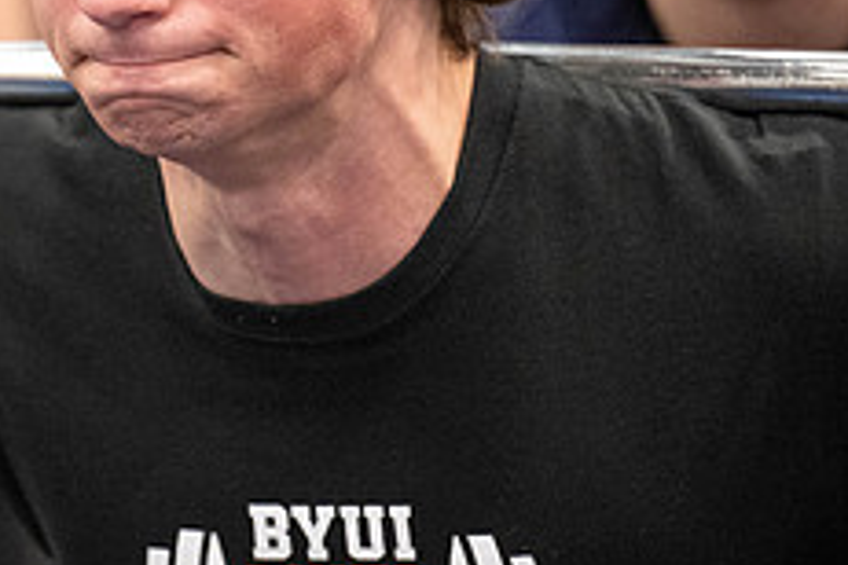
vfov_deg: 2.7
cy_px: 6
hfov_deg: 4.1
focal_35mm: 503
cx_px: 110
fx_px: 11848
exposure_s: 1/200
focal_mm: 200
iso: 6400
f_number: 2.8
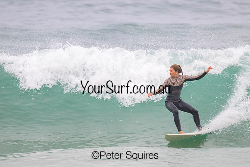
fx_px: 6475
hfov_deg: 2.2
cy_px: 81
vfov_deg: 1.5
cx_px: 140
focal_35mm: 932
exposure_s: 1/2000
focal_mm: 800
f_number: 11
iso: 1600
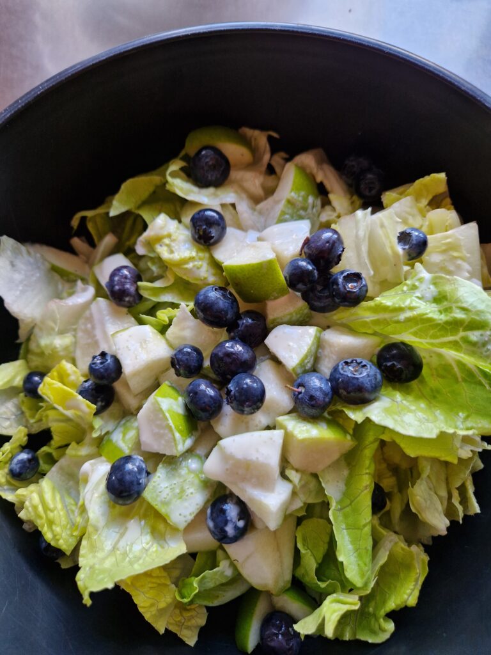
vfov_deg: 73.9
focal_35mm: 23
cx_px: 246
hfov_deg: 58.9
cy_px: 328
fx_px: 435
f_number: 1.8
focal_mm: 5.4
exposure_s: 1/100
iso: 125
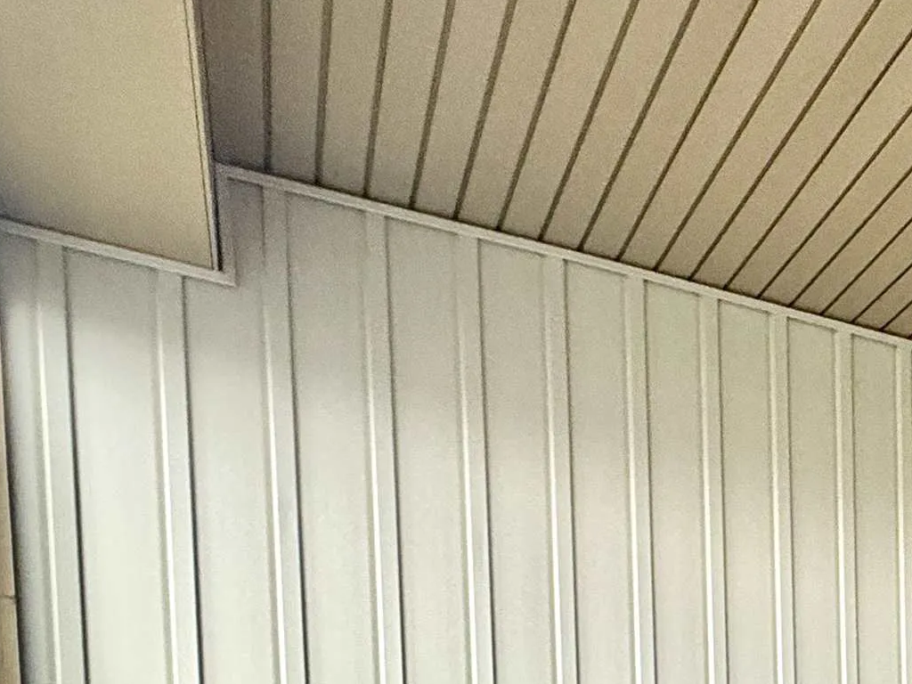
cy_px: 951
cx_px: 947
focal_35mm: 42
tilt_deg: -1.9
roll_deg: +0.9
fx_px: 1107
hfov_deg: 38.8
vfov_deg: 27.1
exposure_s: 1/91
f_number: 2.2
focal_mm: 2.22
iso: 320
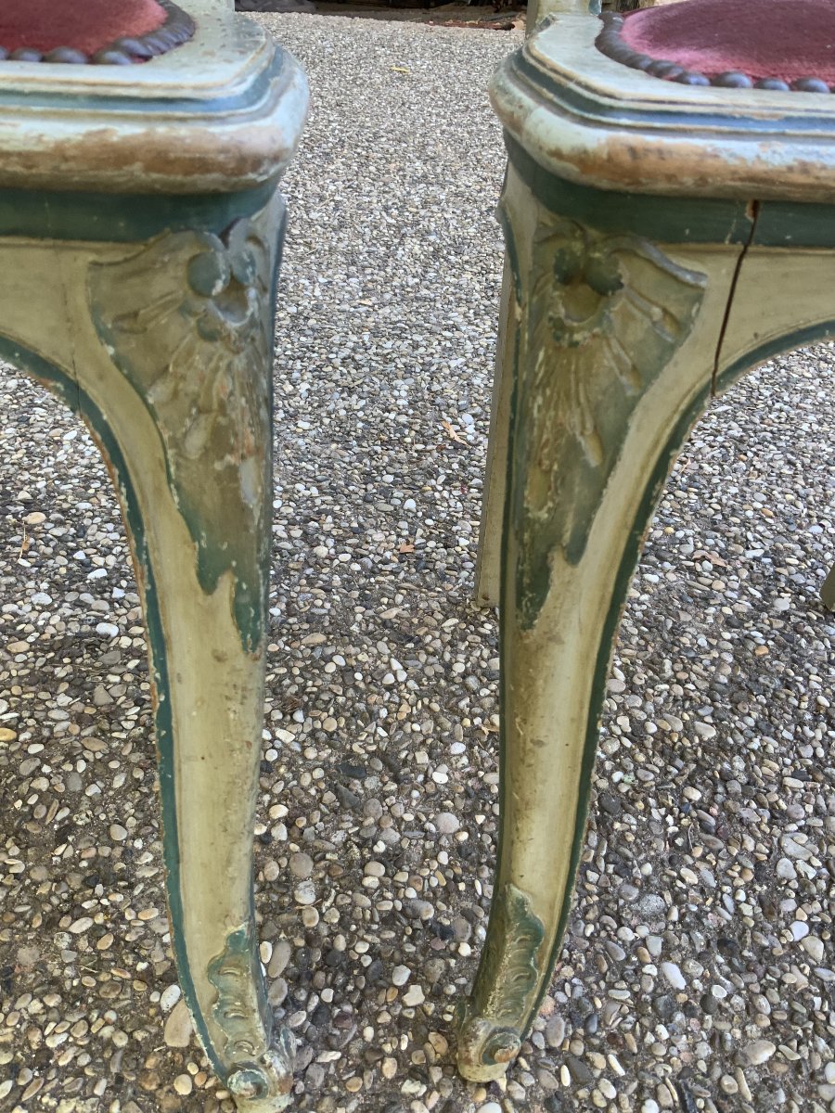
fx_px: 933
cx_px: 418
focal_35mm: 29
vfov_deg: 61.7
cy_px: 556
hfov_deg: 48.2
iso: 50
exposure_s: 1/120
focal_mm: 3
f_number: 1.8
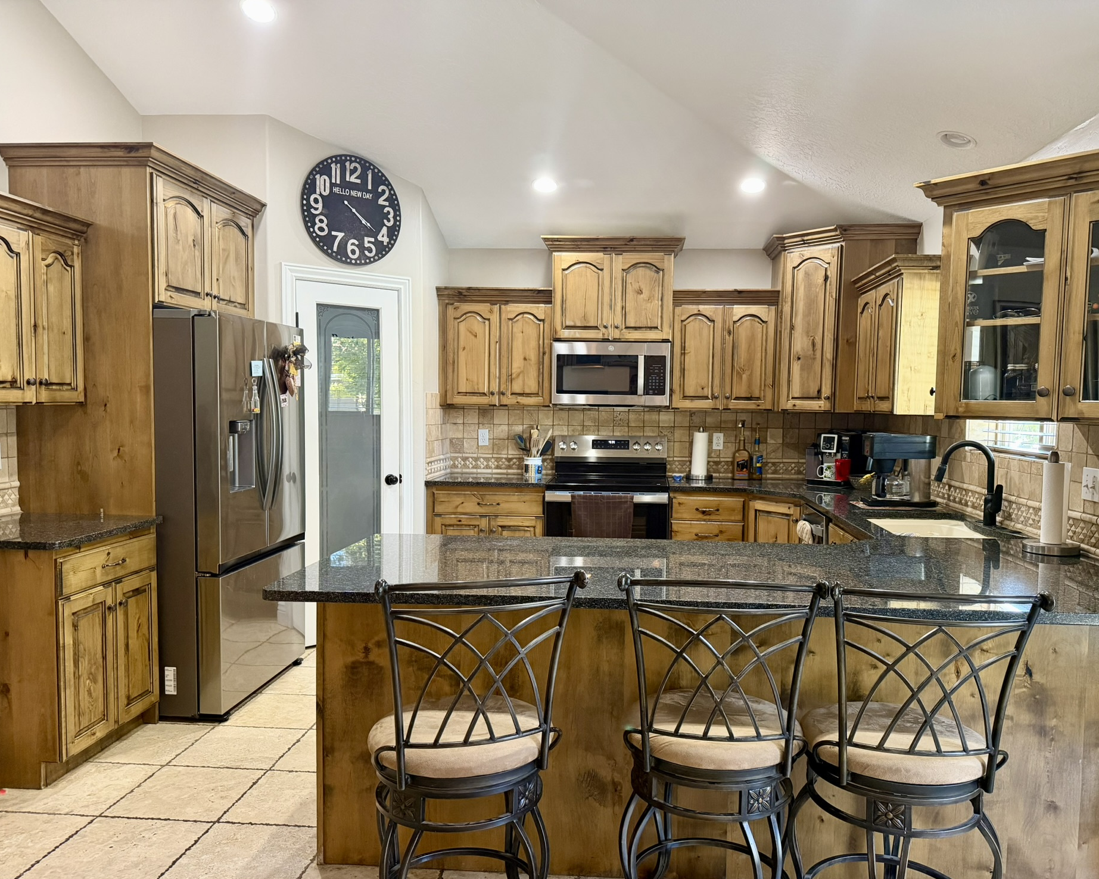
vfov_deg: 54.9
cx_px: 584
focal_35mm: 26
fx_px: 846
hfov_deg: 66.0
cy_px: 454
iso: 400
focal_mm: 6.76
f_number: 1.78
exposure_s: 1/60
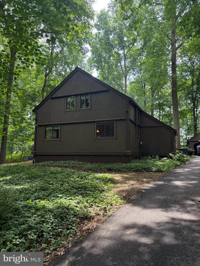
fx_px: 185
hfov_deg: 56.8
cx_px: 100
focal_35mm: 24
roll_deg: -1.3
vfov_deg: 71.6
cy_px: 133
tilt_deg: +7.3
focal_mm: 6.76
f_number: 1.78
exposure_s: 1/313
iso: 100
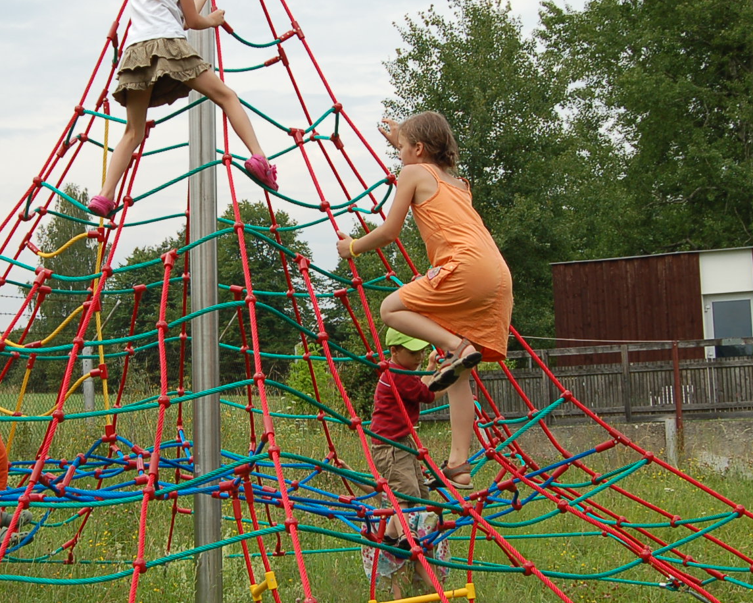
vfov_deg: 21.2
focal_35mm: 72
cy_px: 248
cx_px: 215
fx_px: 1605
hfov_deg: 26.2
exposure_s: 1/320
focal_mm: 26
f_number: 9
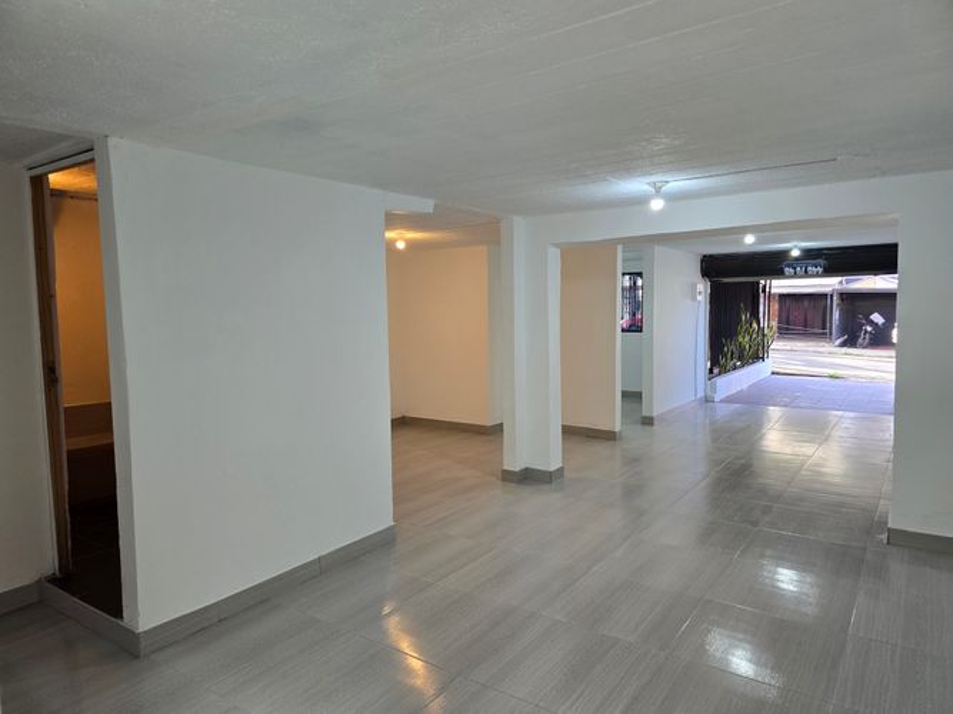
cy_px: 357
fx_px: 633
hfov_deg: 73.9
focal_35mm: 23
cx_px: 476
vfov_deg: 58.9
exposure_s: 1/120
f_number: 1.7
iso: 160
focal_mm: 6.3
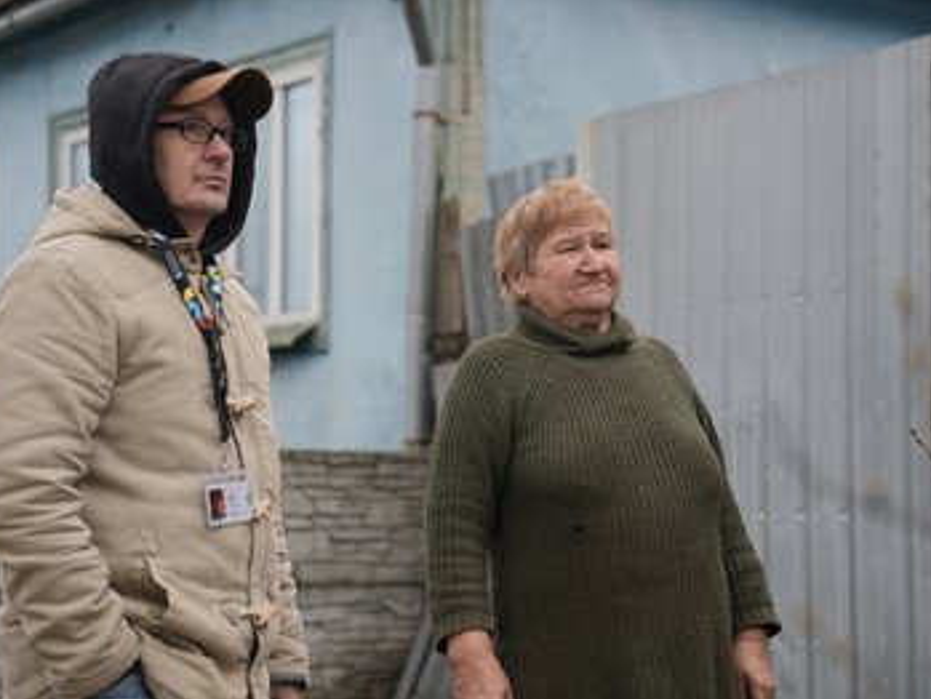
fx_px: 2045
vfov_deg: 19.4
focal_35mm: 76
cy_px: 351
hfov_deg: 25.7
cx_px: 461
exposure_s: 1/100
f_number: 2.8
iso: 160
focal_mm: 69
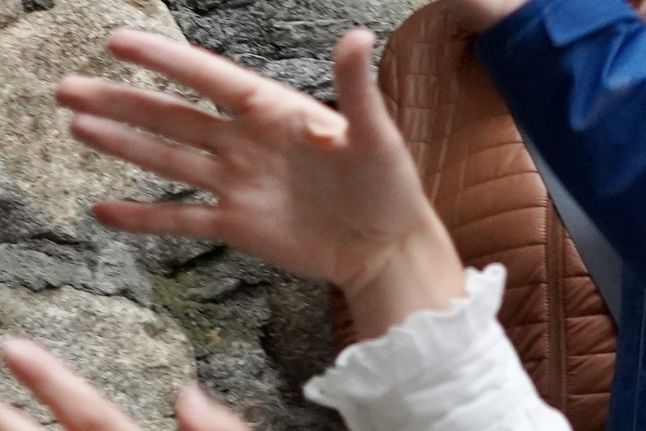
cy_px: 324
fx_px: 2225
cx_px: 504
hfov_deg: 16.4
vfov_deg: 11.0
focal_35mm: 124
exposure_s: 1/160
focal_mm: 24
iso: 4000
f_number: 4
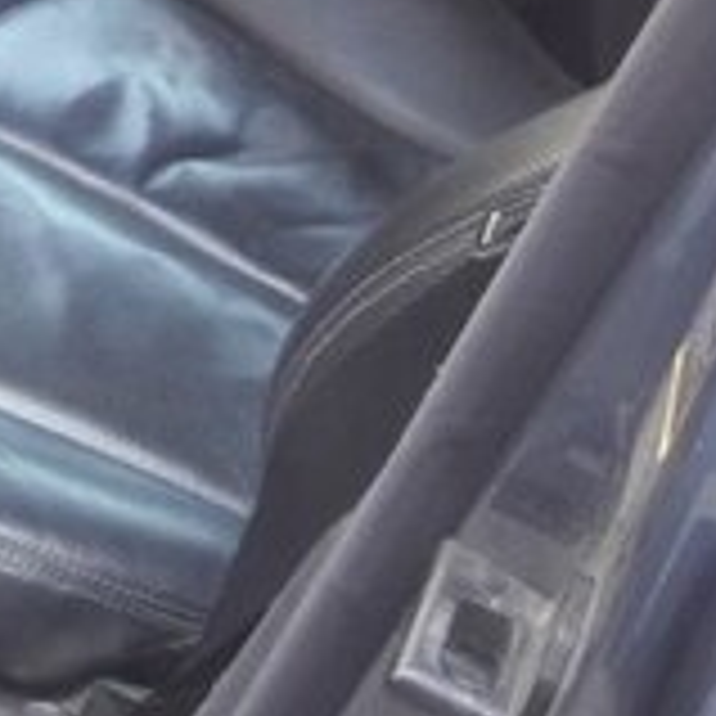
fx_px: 2410
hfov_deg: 15.5
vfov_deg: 16.1
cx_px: -365
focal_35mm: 103
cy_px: -182
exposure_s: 1/33
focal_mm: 3.7
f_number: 1.9
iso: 50
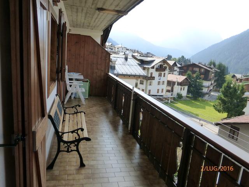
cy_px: 94
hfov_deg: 69.4
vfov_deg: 54.9
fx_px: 180
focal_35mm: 25
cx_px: 124
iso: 200
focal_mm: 4.3
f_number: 3.3
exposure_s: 1/500
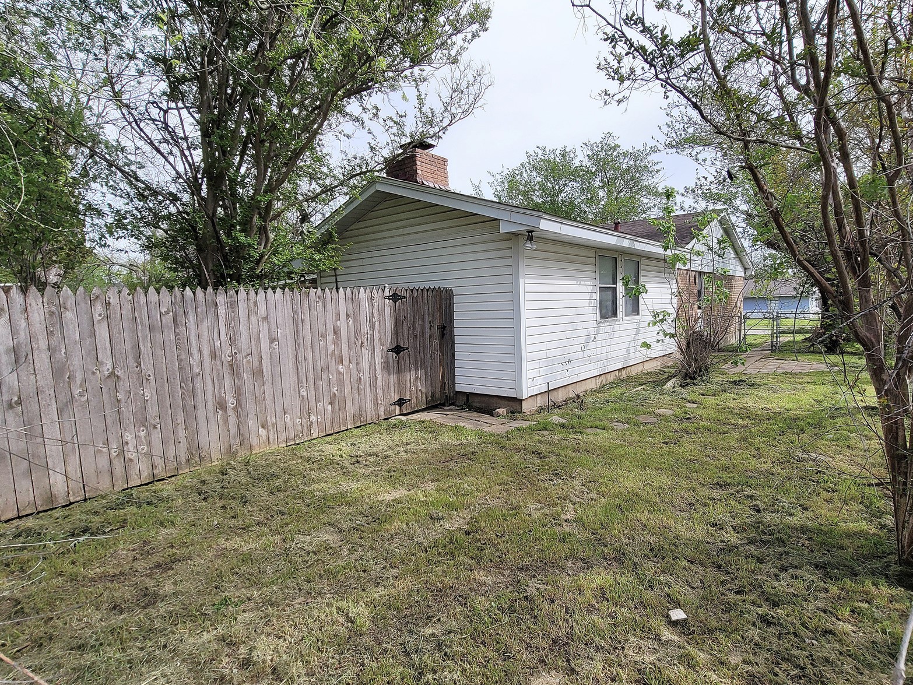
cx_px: 485
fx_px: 448
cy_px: 354
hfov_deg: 90.9
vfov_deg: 74.7
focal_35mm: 17
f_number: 2.2
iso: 64
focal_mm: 2.2
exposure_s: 1/1429
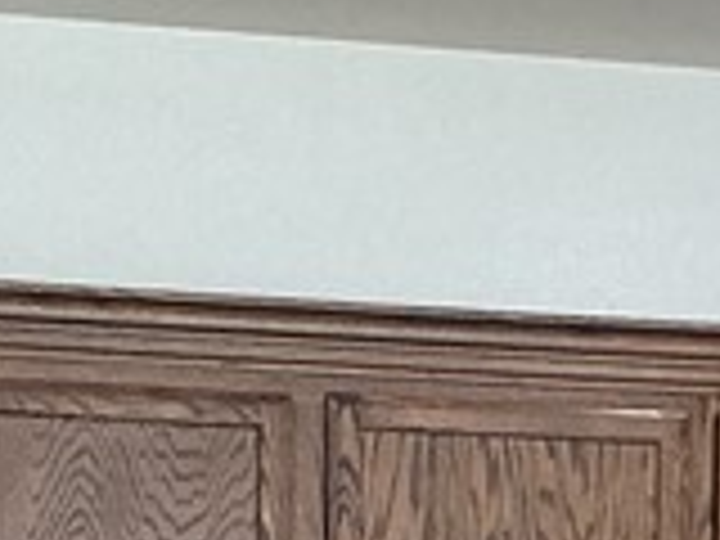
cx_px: 693
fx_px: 3869
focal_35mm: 186
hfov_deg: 10.6
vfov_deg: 7.6
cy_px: 1179
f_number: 1.8
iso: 64
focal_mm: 3
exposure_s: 1/120
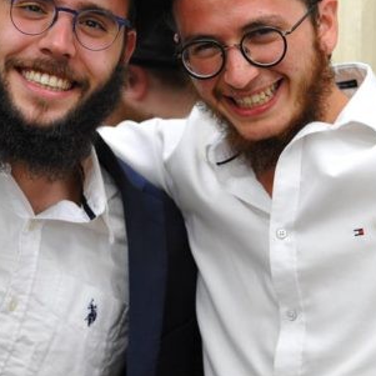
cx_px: 112
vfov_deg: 9.5
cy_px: 71
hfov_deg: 9.5
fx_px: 2261
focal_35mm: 184
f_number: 4
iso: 1000
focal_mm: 85
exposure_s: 1/125
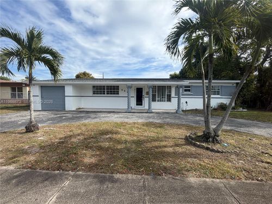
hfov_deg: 102.1
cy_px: 102
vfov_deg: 85.7
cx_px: 136
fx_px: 110
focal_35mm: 14
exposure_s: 1/820
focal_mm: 2.22
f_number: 2.2
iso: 20
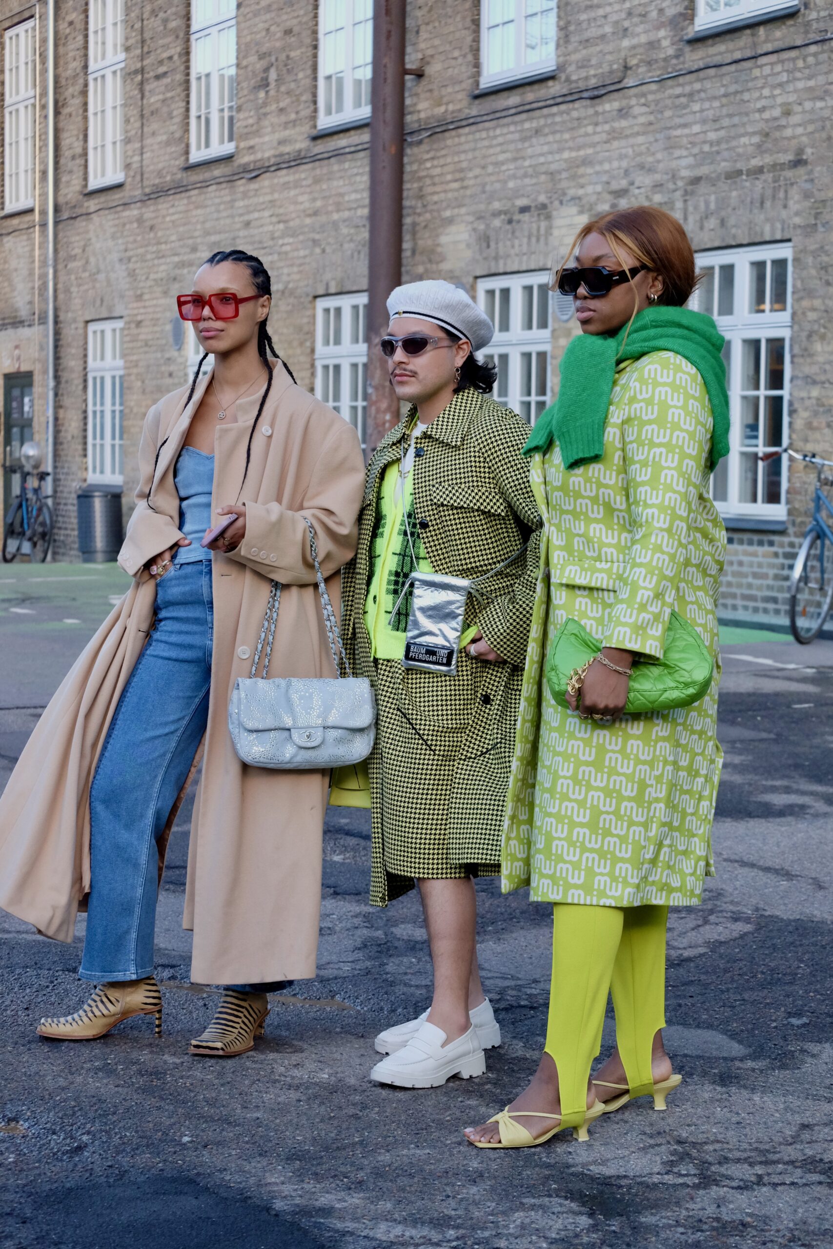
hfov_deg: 18.2
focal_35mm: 75
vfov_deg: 27.0
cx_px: 416
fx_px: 2603
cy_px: 624
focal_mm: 50
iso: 1600
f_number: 4.5
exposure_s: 1/500
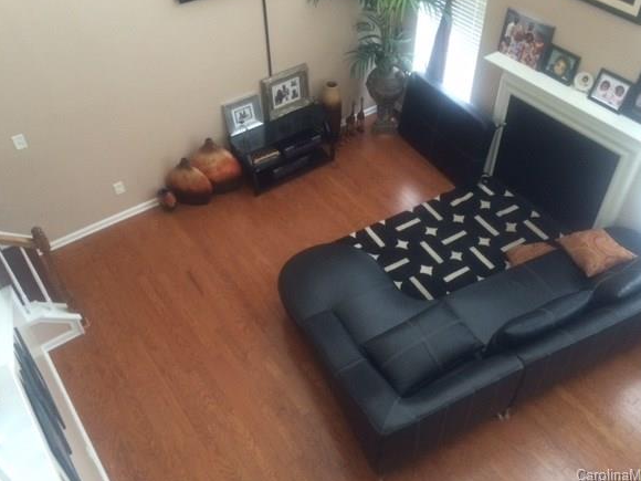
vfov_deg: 44.1
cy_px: 220
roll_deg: -0.7
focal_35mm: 32
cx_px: 349
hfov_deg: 56.7
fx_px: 593
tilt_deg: -42.6
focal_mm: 4.15
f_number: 2.2
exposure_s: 1/24
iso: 320
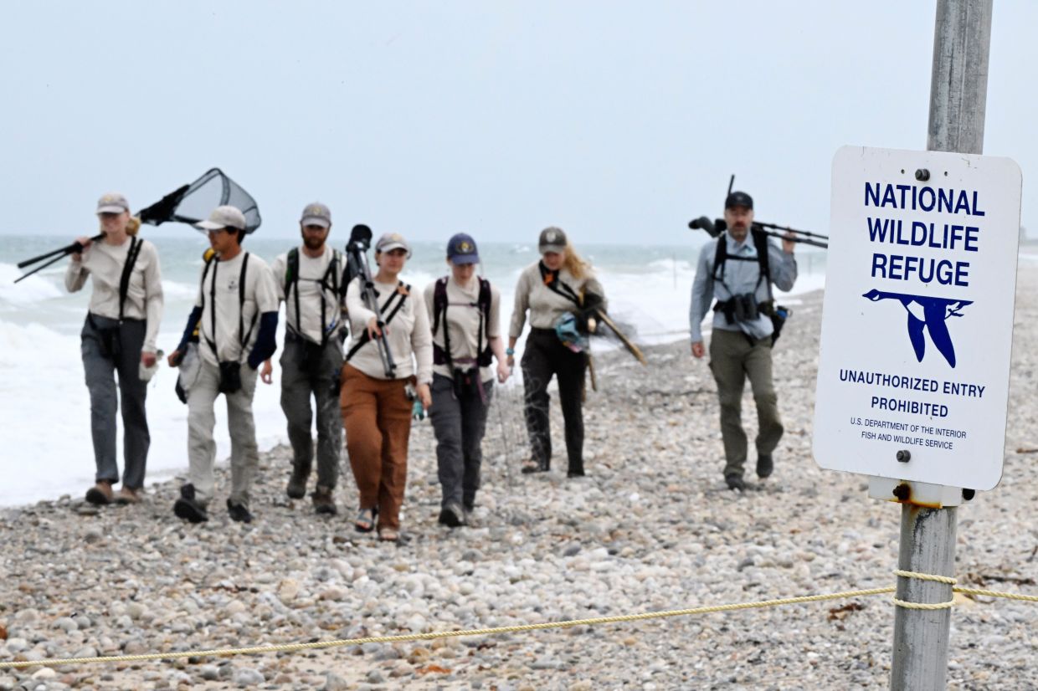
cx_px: 519
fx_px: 5188
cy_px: 346
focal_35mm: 180
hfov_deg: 11.4
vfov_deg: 7.6
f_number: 32
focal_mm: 180
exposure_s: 1/400
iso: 5000
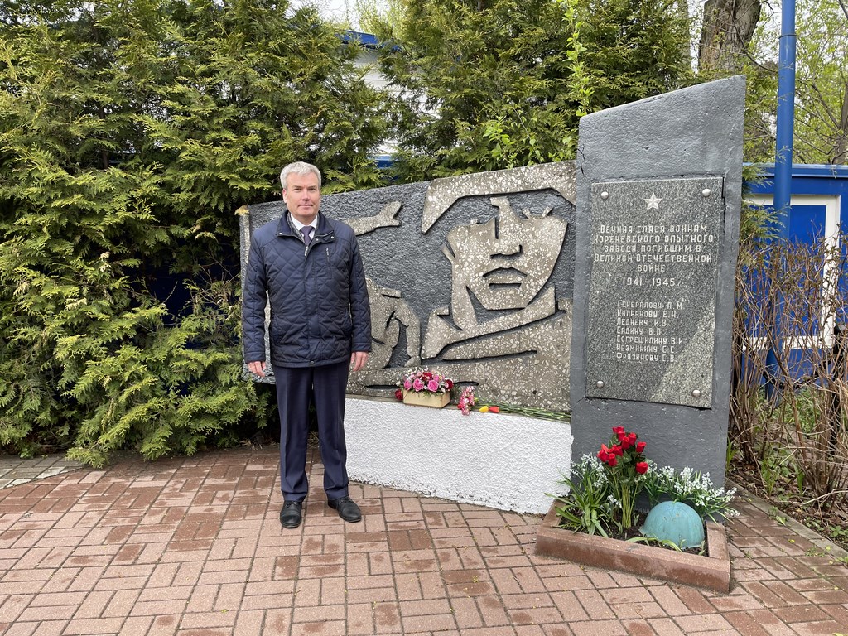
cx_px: 424
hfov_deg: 67.3
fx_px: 637
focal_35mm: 26
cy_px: 318
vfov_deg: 53.1
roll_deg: -0.6
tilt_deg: -3.0
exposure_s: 1/121
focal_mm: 5.1
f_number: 1.6
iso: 40
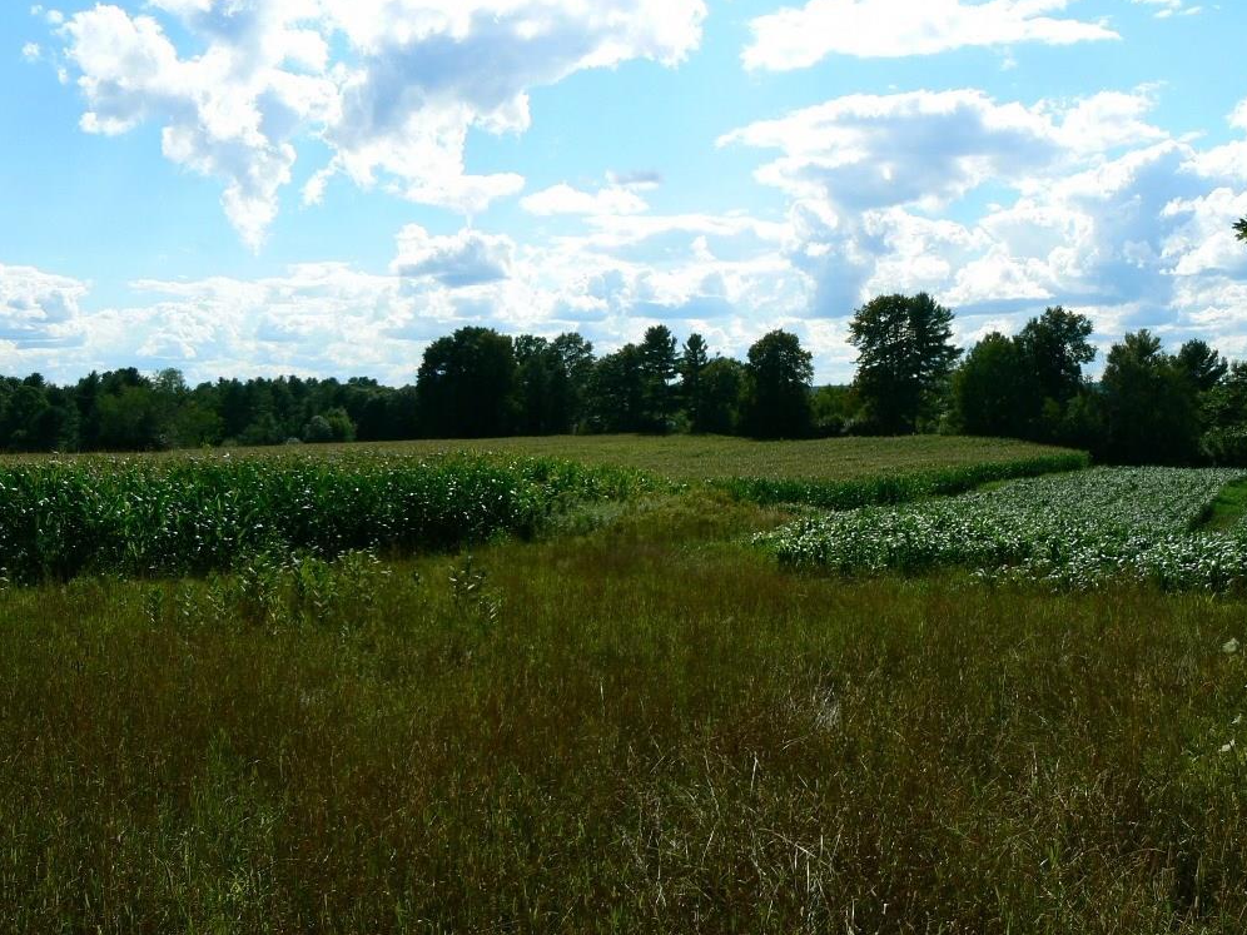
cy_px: 476
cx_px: 639
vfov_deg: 38.7
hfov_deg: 50.1
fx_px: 1333
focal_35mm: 37
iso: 80
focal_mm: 6
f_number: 8
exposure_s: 1/500
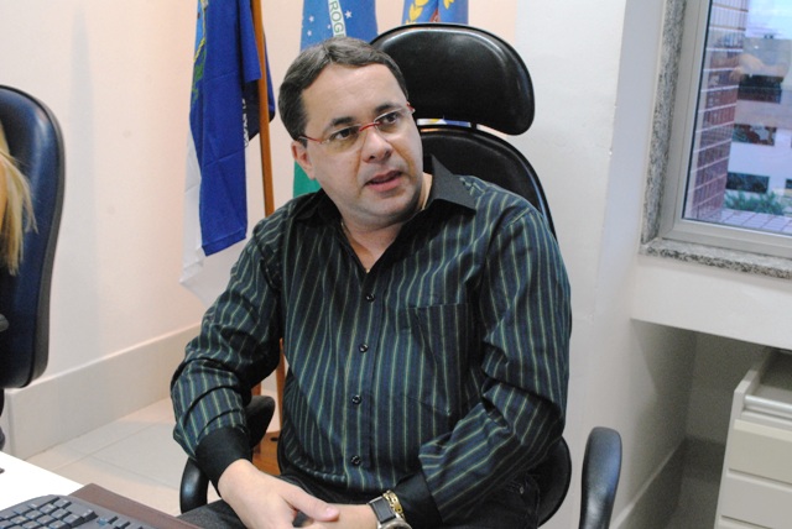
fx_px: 925
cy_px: 264
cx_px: 396
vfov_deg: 32.0
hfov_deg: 46.4
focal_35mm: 42
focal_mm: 28
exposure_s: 1/13
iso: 1250
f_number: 7.1
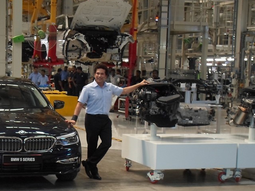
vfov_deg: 16.9
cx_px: 70
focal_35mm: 87
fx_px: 641
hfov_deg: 22.3
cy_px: 131
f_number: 3.6
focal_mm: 9.7
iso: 320
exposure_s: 1/45
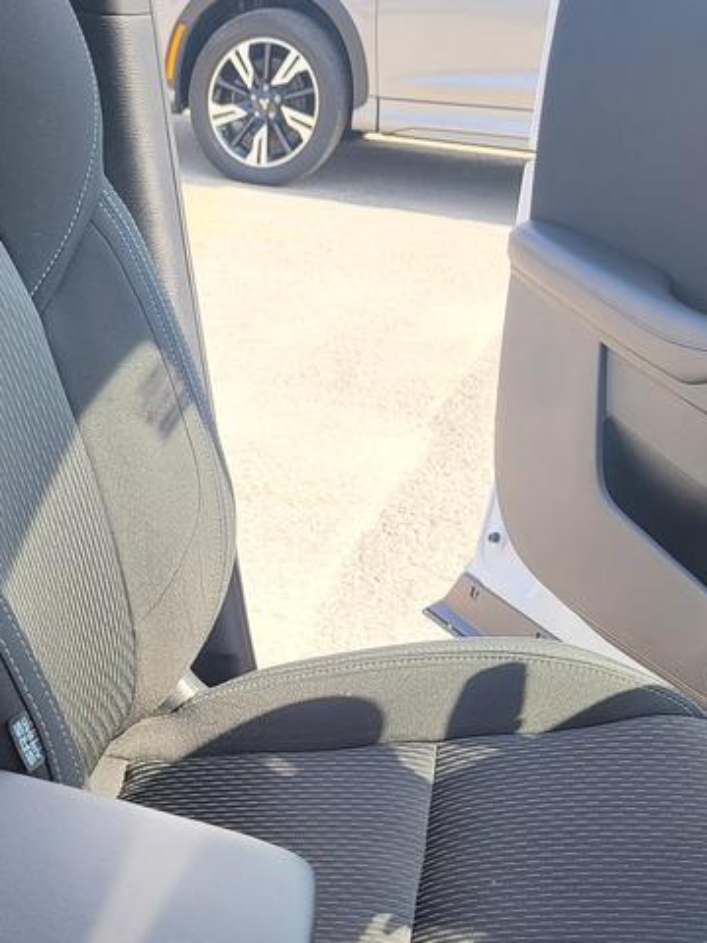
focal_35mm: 52
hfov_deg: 27.4
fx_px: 1416
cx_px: 132
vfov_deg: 34.4
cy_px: 880
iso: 40
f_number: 1.8
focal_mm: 5.4
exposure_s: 1/264
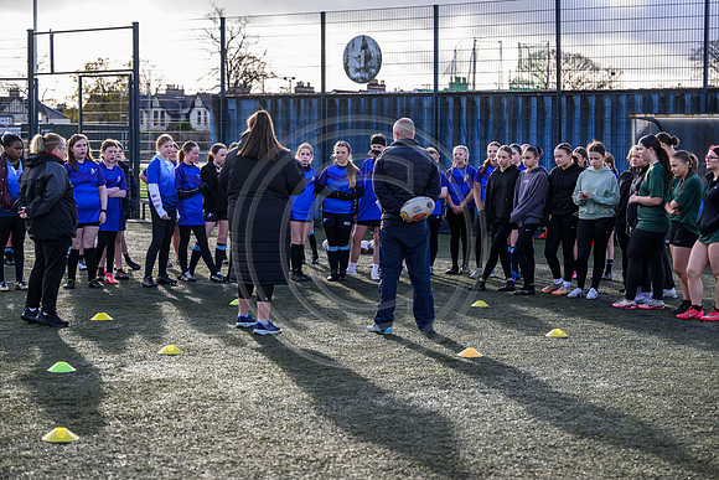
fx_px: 1398
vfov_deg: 19.5
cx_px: 360
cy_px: 240
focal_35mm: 70
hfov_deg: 28.8
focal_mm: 70
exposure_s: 1/1000
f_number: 3.5
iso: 500
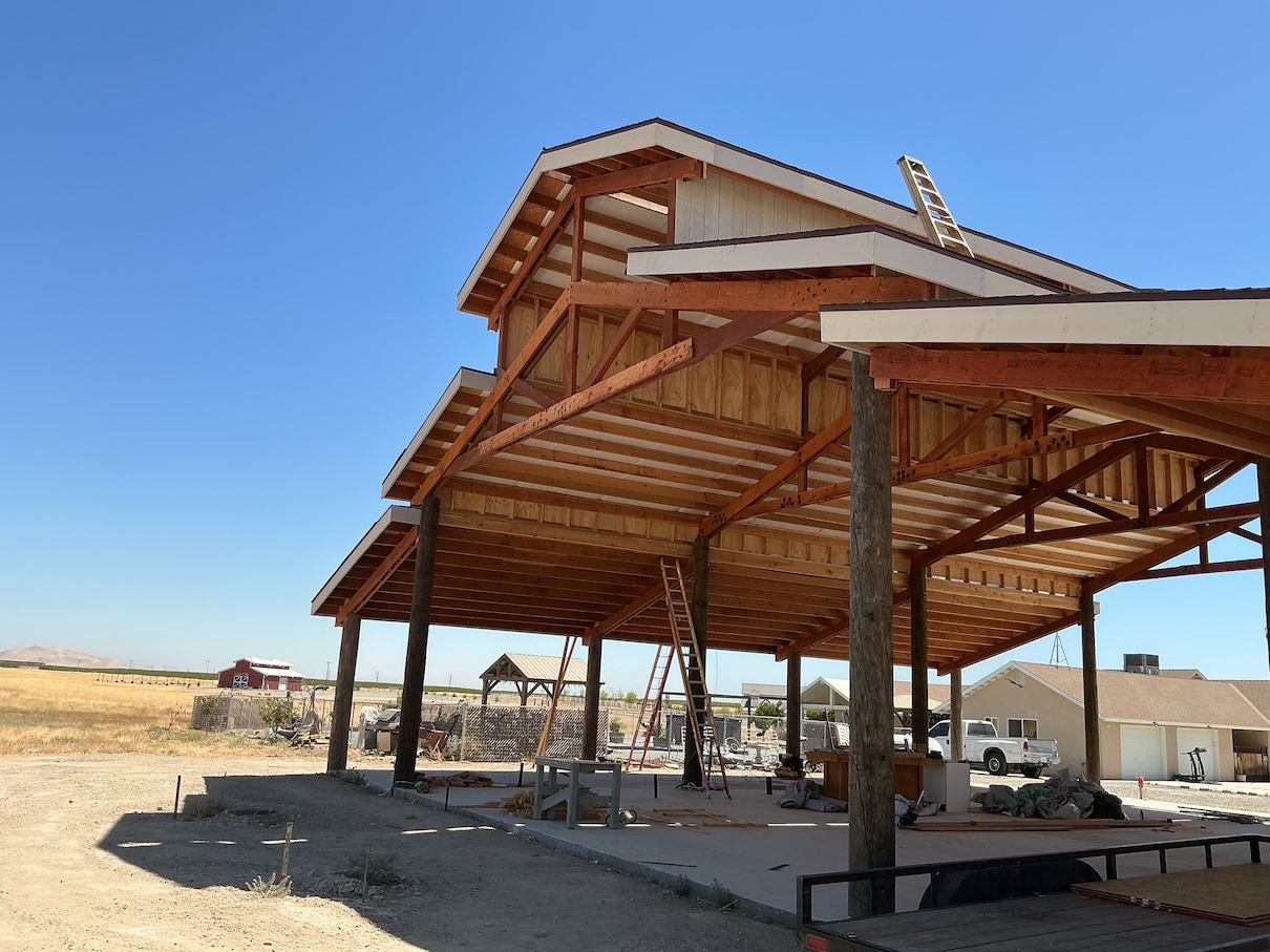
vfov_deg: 48.2
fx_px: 1064
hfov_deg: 61.7
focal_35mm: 29
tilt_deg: +13.4
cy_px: 476
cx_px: 635
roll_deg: -3.0
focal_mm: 3
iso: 25
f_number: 1.8
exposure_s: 1/1490
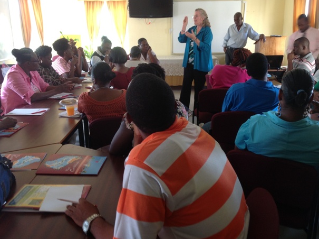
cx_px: 165
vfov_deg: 38.6
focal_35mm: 37
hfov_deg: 50.2
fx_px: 340
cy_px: 121
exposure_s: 1/17
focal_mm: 4.28
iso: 50
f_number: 2.4
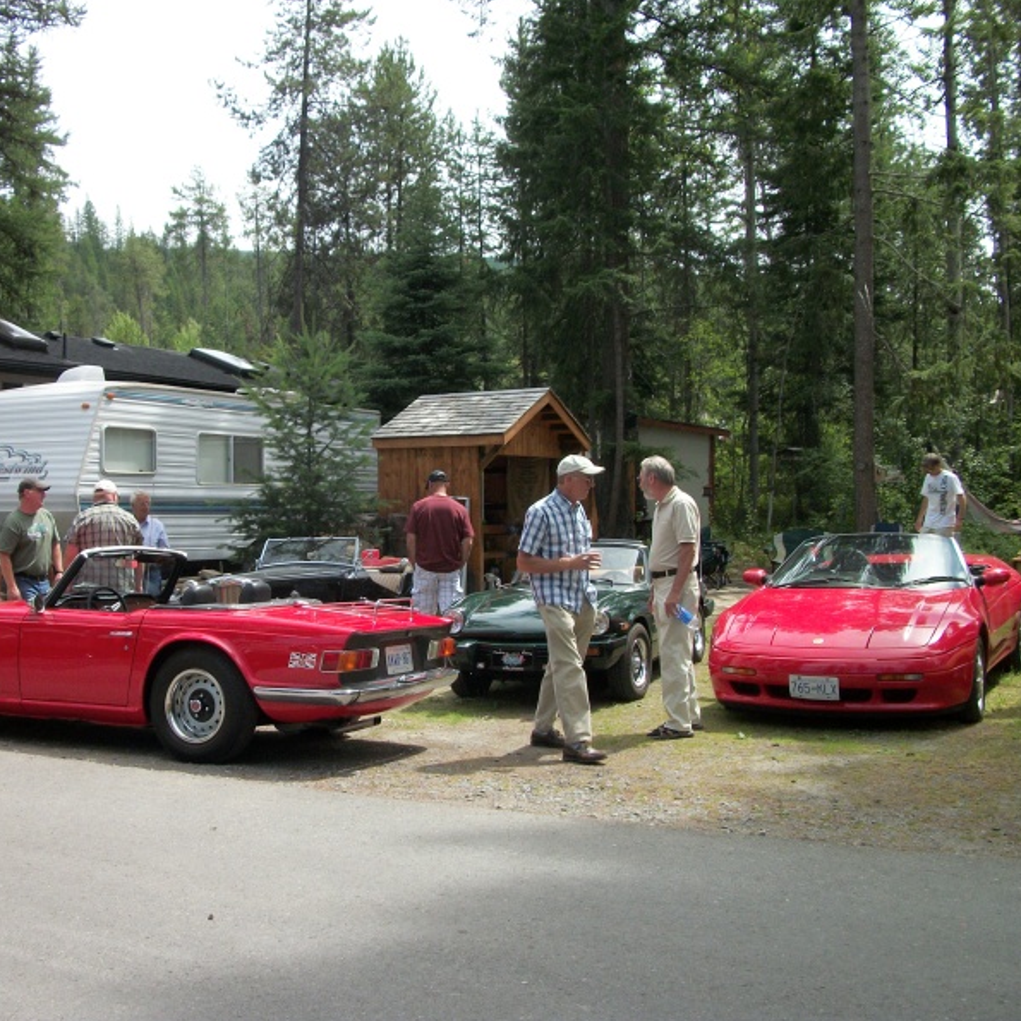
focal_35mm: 38
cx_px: 383
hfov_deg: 43.5
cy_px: 510
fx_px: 1268
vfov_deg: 43.9
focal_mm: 5.7
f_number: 8.8
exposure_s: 1/80
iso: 80
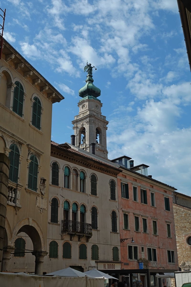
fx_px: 326
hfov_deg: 32.6
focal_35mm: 41
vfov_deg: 47.4
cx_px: 96
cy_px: 144
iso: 100
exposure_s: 1/80
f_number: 10
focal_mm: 15.17
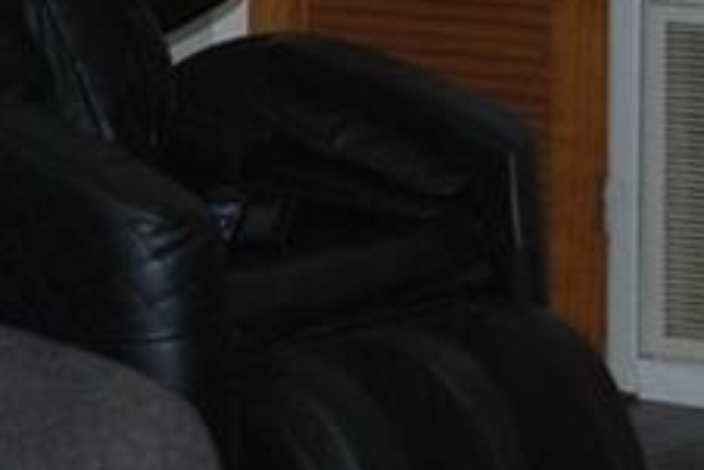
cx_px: -28
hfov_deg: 10.7
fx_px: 3737
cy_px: -274
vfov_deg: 7.1
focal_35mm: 191
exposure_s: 1/60
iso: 200
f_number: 3.5
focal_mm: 18
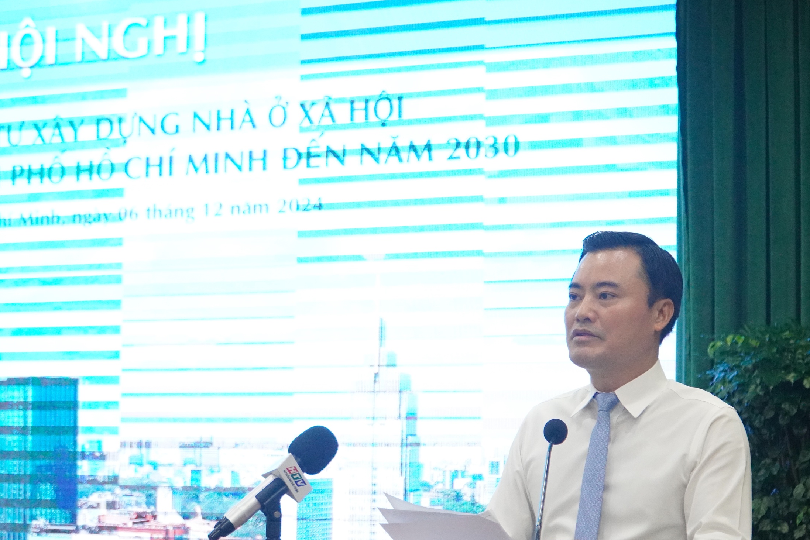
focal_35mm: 84
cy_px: 308
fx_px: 1890
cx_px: 363
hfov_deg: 24.2
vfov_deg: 16.3
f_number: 4
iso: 5000
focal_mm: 48
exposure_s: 1/250
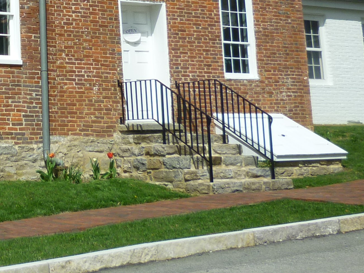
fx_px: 936
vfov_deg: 15.7
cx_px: -58
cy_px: -88
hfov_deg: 20.7
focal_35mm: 89
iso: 80
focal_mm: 5.2
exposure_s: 1/800
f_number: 4
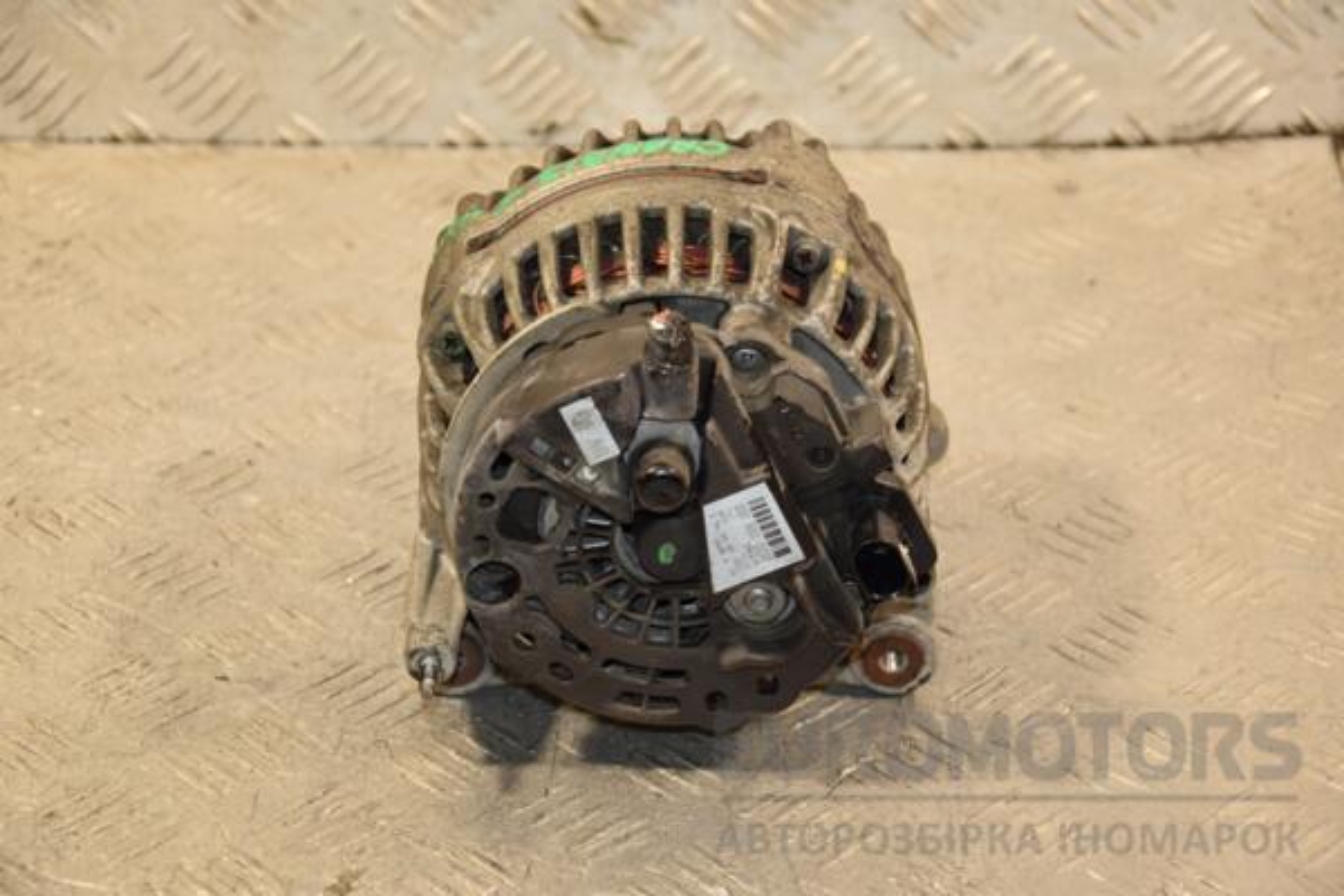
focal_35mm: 99
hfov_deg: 20.6
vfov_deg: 13.8
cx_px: 672
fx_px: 3696
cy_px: 448
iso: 800
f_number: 5.3
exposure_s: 1/80
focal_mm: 66
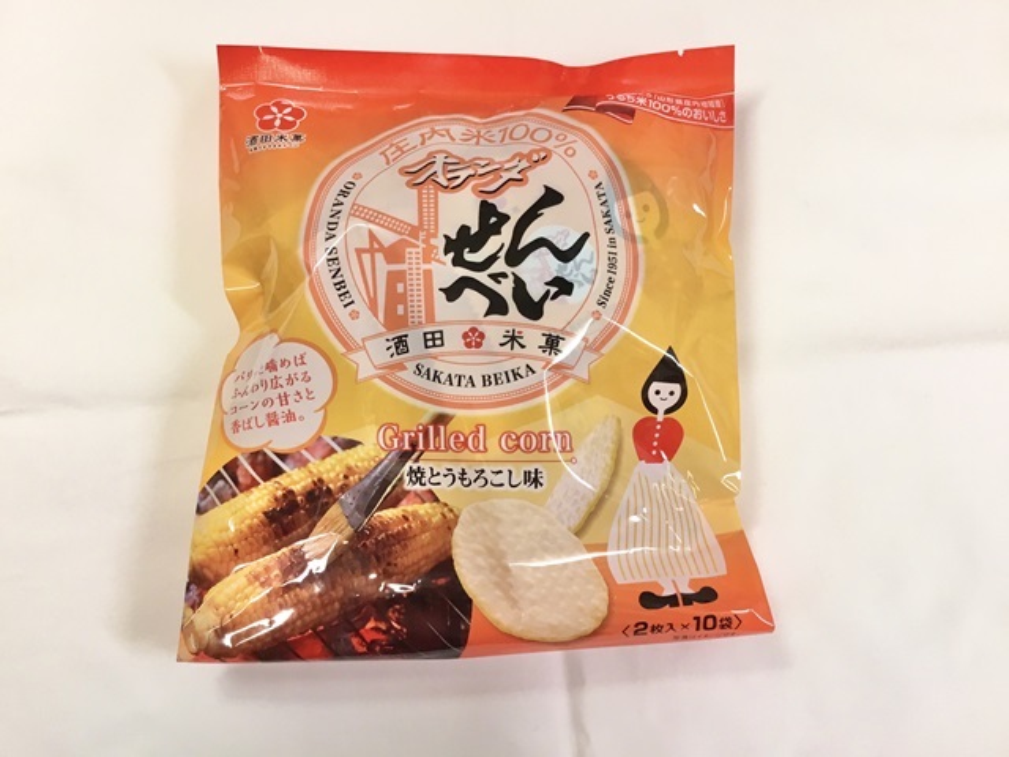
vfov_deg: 45.4
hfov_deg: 58.4
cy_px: 378
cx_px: 504
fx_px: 904
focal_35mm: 31
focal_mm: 3.3
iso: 80
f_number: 2.4
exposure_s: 1/33
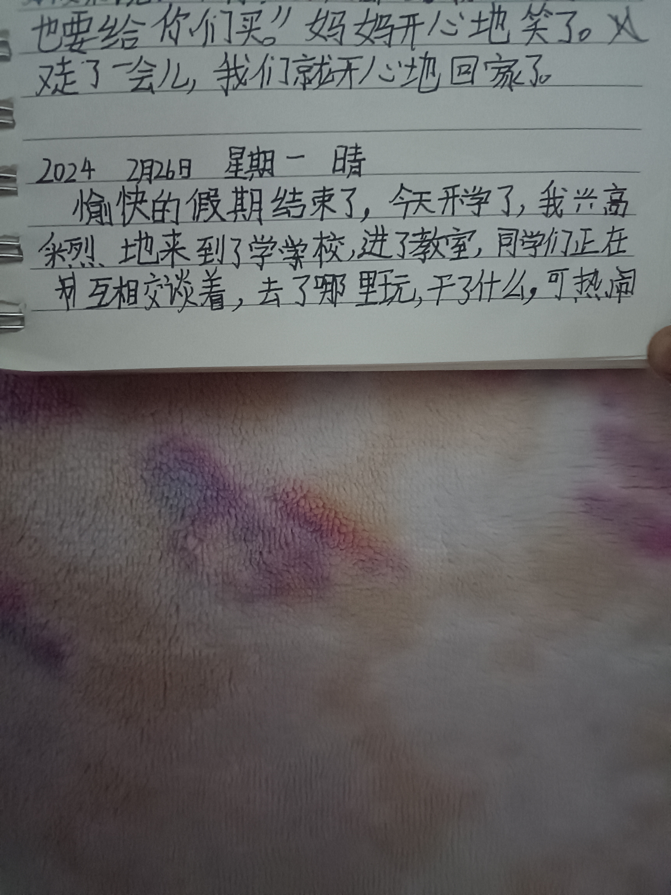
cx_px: 336
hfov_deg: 61.1
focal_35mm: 22
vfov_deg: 76.4
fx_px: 569
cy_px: 448
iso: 13565
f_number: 1.8
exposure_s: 1/16.7
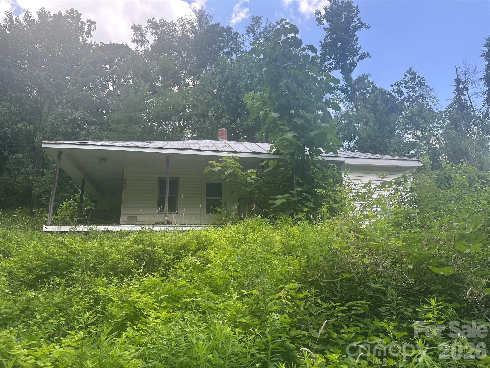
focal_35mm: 24
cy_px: 184
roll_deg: +1.4
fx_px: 340
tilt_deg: +16.8
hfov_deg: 71.6
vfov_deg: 56.8
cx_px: 245
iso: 80
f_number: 1.78
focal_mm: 6.86
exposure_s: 1/511
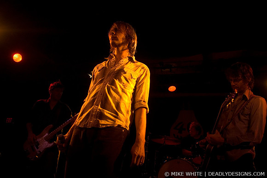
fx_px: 222
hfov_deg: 62.0
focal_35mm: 30
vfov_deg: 43.6
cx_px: 134
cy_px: 89
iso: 800
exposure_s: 1/125
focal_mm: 20
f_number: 3.2
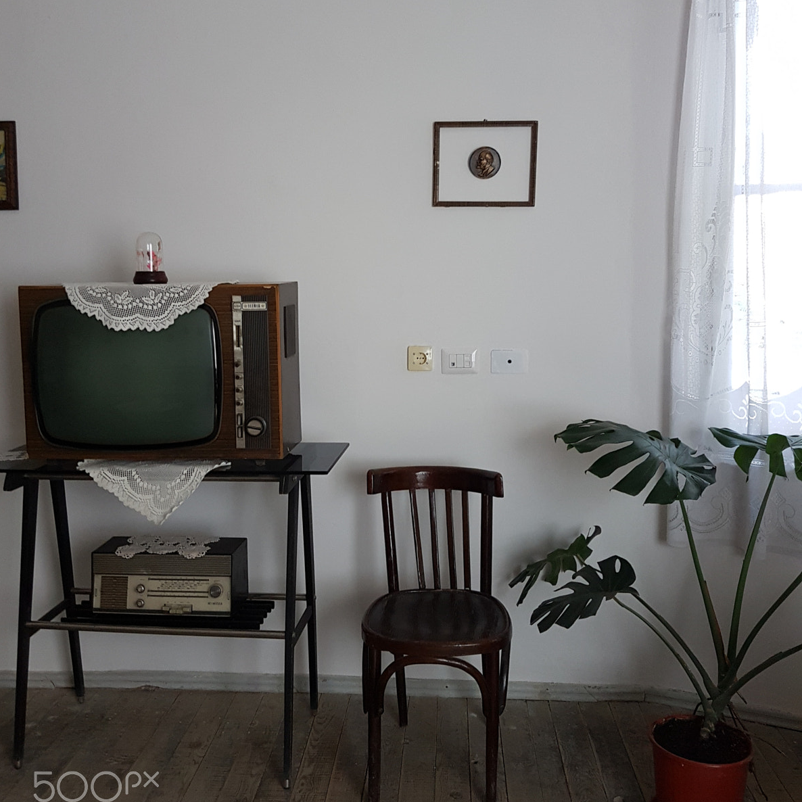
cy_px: 335
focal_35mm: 31
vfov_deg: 52.3
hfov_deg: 52.5
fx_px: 813
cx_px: 397
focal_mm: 4.2
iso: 125
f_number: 1.7
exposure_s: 1/50
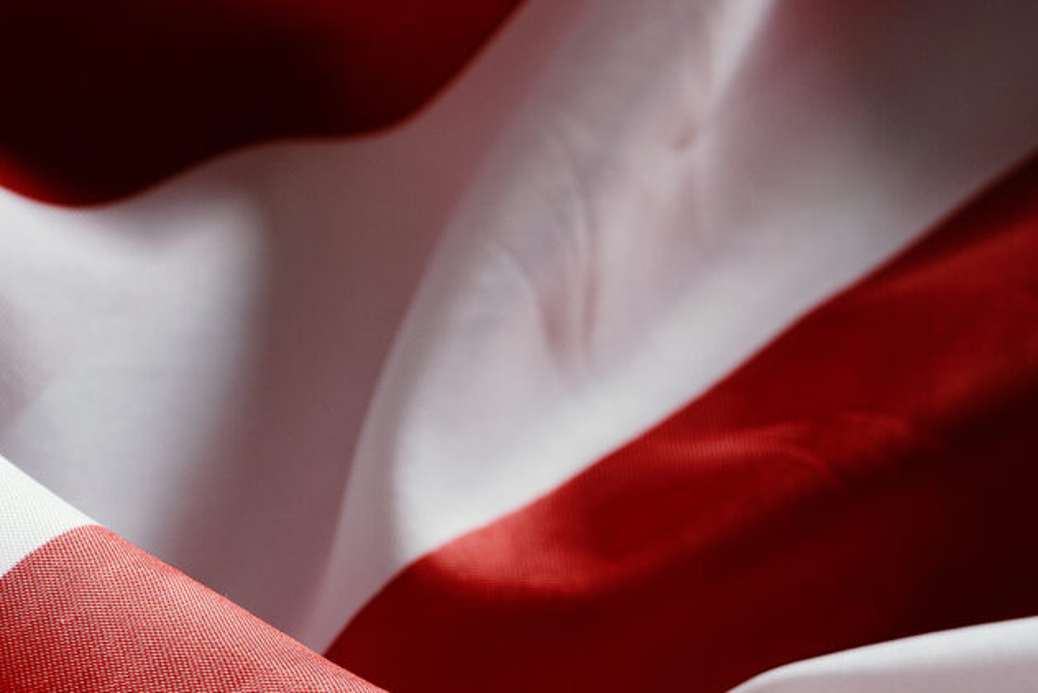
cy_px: 493
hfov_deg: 8.4
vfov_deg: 5.7
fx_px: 7009
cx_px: 1112
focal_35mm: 243
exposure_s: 1/60
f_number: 8
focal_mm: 60
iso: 64
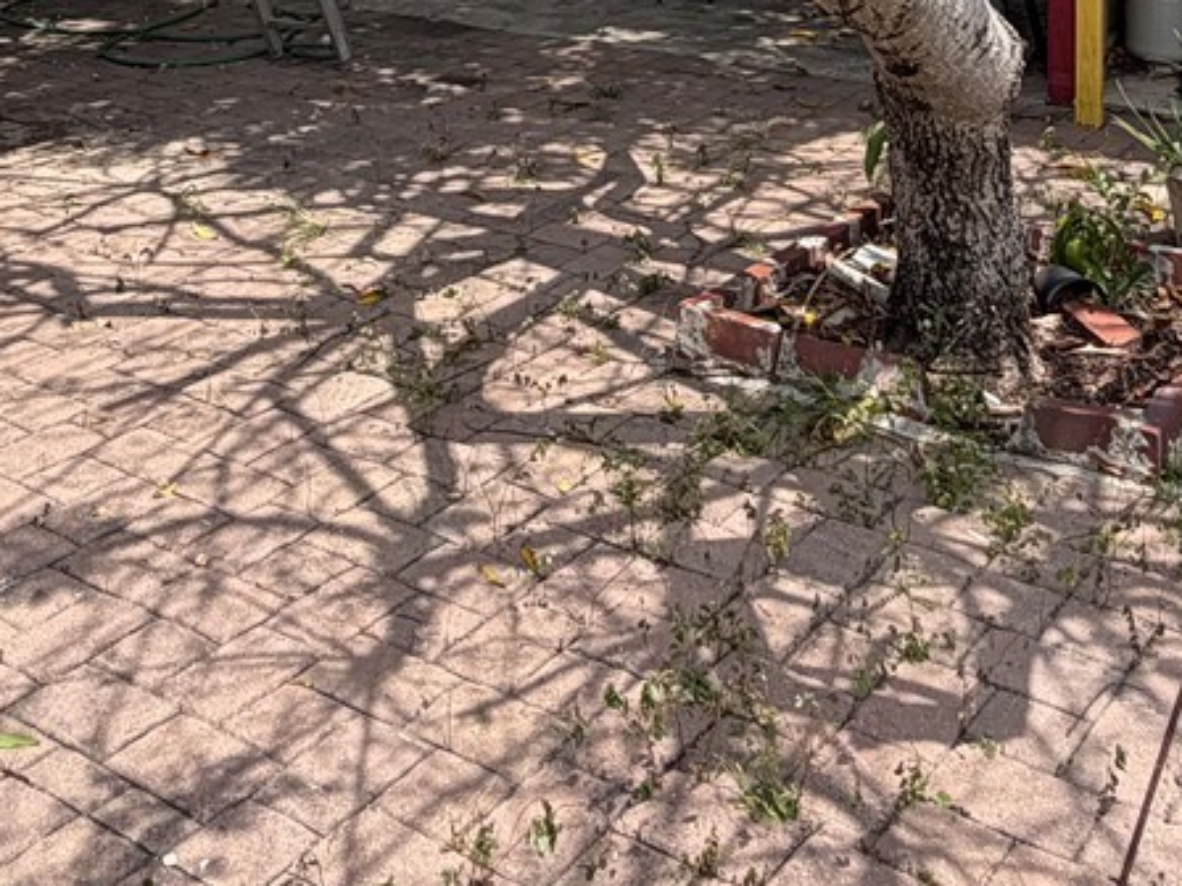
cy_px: -324
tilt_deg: -0.1
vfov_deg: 24.6
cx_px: 620
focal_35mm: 50
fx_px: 1707
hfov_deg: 38.2
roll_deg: +0.2
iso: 32
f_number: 2.2
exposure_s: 1/770
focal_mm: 2.22
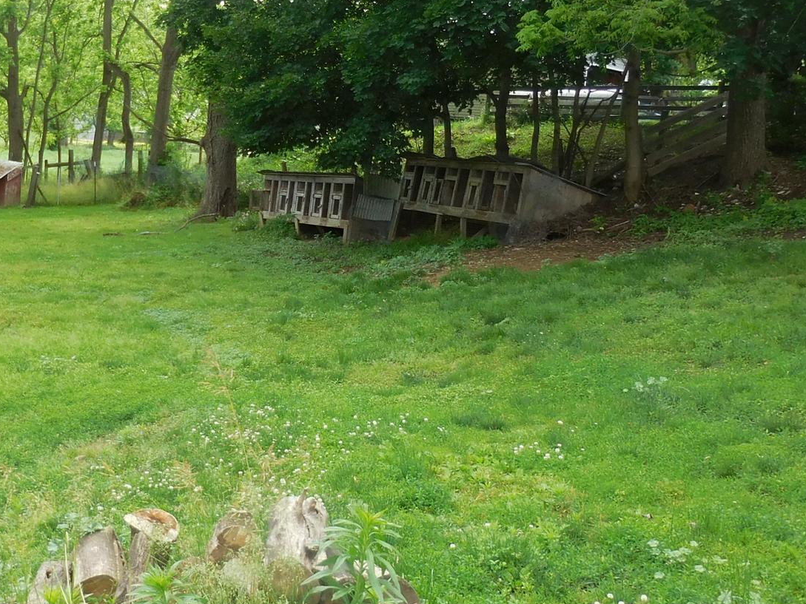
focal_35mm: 47
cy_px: 221
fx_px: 1094
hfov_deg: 39.8
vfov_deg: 30.7
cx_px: 245
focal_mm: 4.5
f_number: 3.3
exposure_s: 1/200
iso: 125
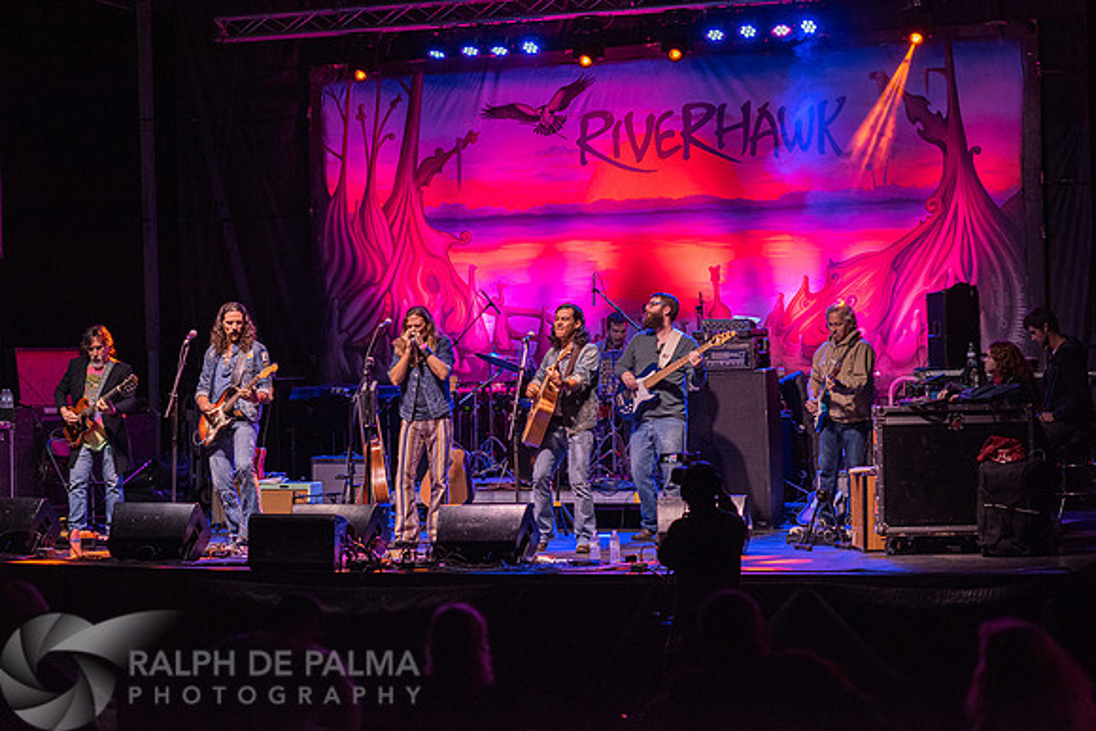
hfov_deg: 23.9
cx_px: 548
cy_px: 366
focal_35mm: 85
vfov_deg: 16.1
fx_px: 2588
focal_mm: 85
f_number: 3.2
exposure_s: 1/160
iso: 1600
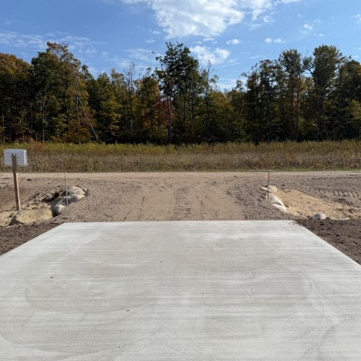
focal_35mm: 29
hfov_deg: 55.6
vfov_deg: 55.6
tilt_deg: -6.2
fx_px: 342
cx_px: 196
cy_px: 182
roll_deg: +0.4
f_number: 1.78
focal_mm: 6.76
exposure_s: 1/6711
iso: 80
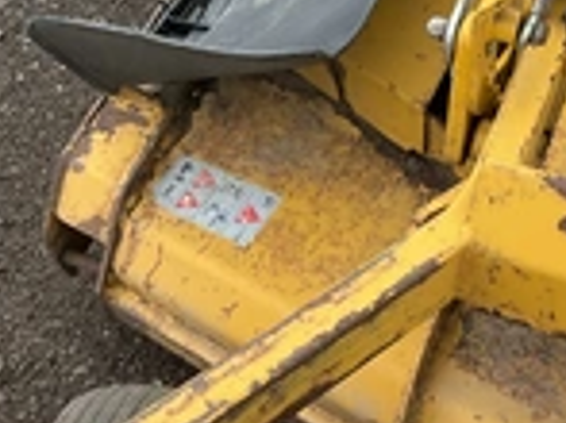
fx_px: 1291
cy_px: 8
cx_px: 470
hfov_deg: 24.3
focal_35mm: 79
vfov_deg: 18.2
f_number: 1.8
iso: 25
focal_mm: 3
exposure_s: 1/322
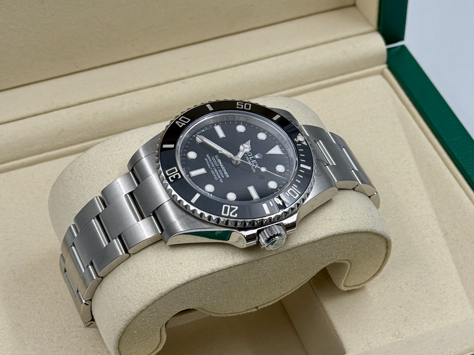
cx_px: 237
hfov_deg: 39.7
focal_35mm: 48
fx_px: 657
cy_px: 178
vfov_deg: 30.3
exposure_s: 1/522
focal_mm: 6.76
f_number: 1.78
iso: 64
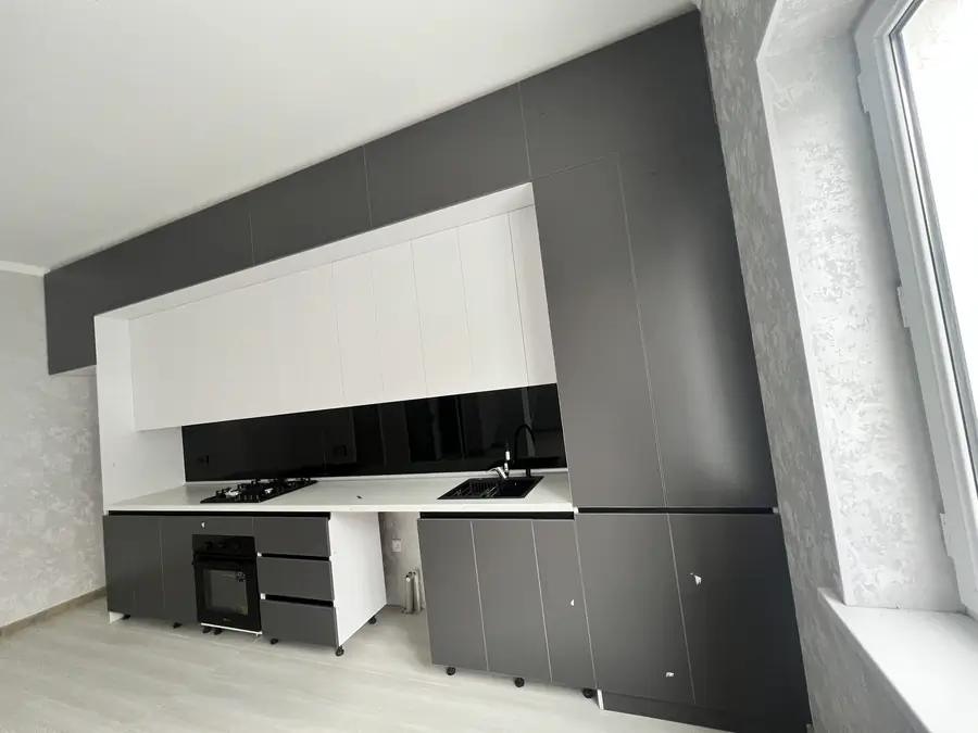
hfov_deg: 106.2
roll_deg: +6.9
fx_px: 367
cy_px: 366
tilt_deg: +3.1
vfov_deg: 89.9
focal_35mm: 13
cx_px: 489
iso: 250
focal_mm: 1.57
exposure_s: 1/76
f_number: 1.8
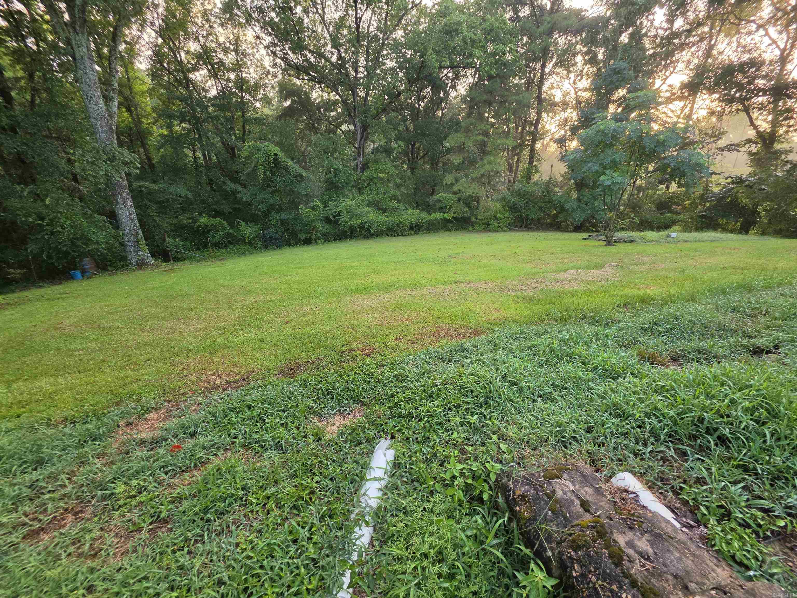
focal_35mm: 13
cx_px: 398
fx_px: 299
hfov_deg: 106.2
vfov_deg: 89.9
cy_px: 299
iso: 100
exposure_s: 1/120
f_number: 1.9
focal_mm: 2.2
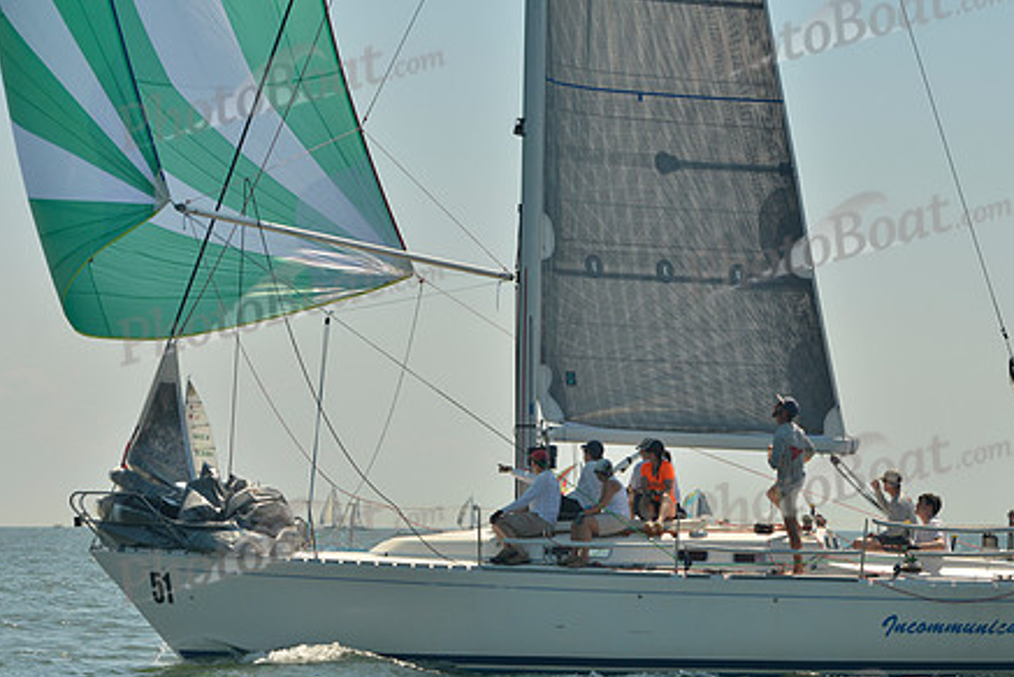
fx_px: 4340
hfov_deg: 13.3
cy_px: 393
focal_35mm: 154
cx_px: 566
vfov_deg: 8.9
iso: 200
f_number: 6.3
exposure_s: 1/800
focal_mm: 116
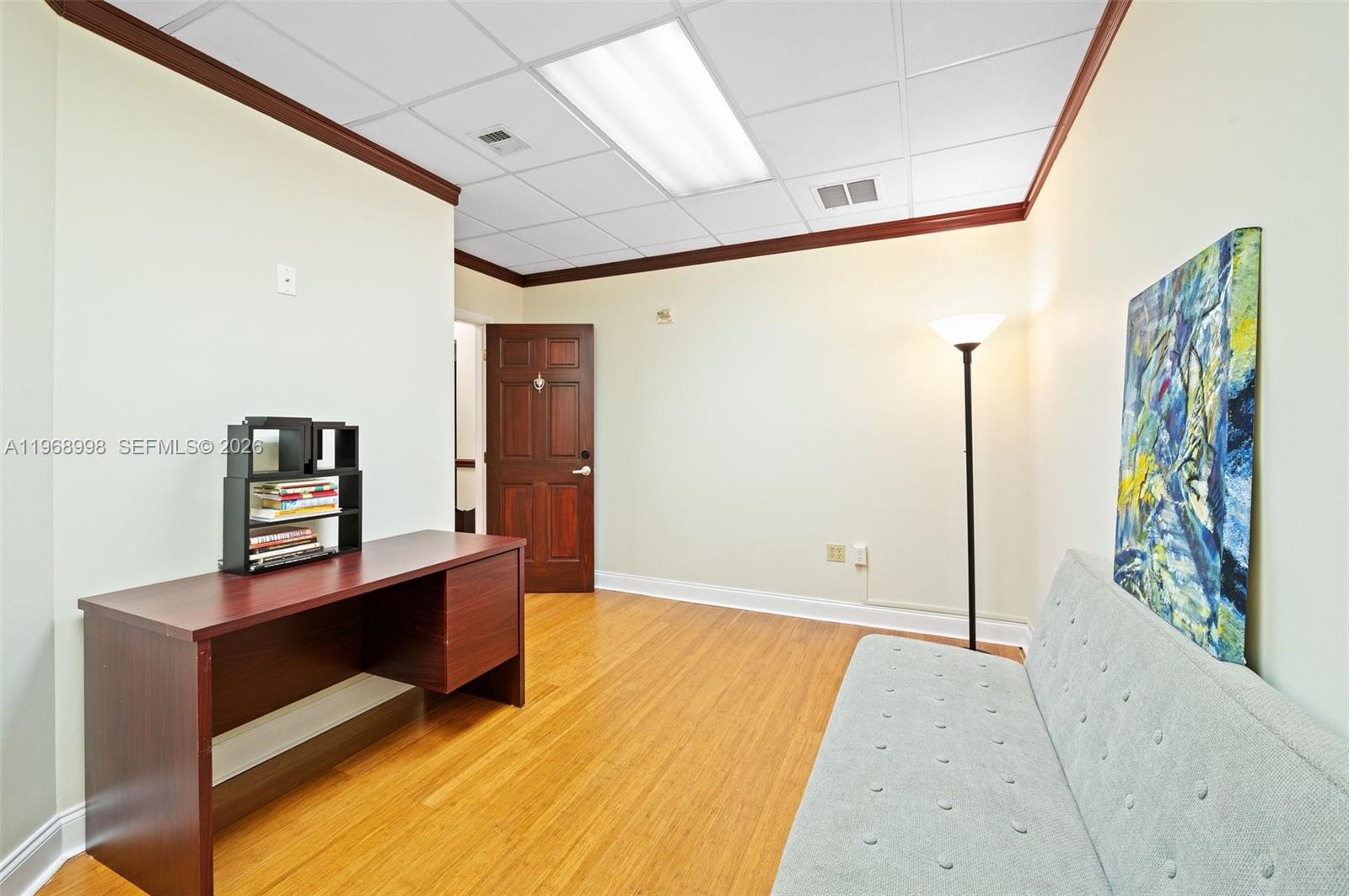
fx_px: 524
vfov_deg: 81.1
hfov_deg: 104.3
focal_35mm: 14
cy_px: 448
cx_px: 674
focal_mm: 14
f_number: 8
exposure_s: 1/1.25
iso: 200
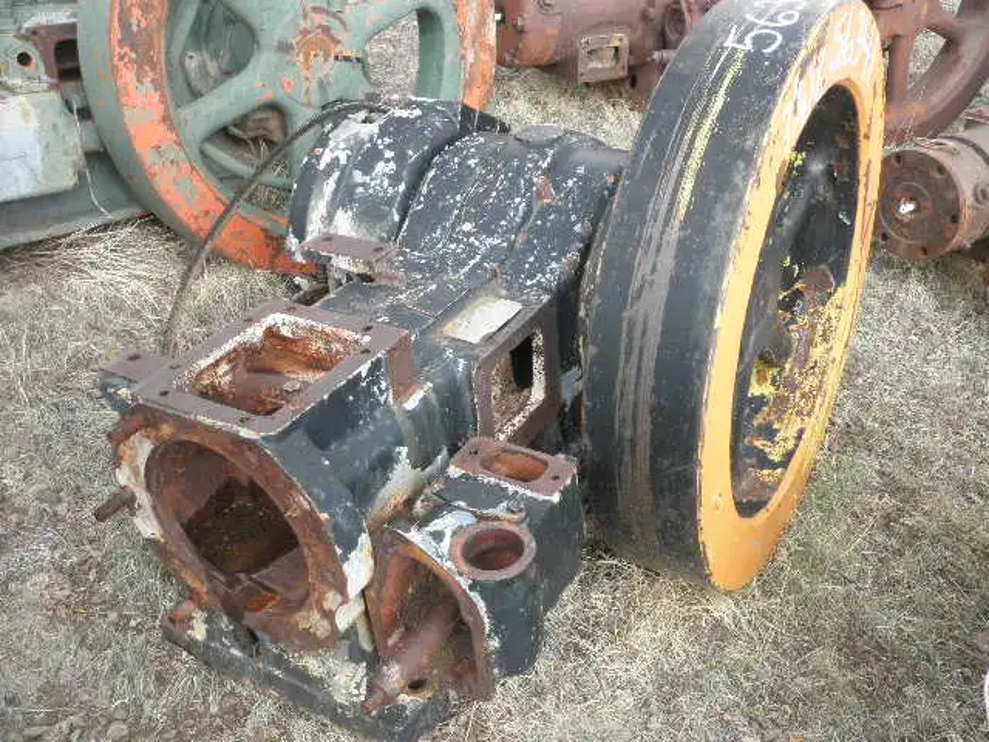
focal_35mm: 35
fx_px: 1000
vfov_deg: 40.7
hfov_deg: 52.6
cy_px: 371
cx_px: 494
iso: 64
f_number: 3.2
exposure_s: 1/160
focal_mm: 6.1
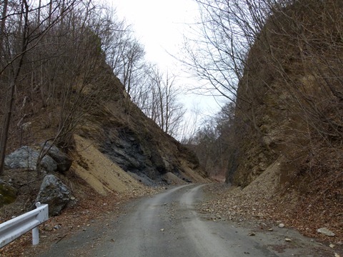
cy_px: 128
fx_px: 248
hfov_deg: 69.4
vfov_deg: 54.9
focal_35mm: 25
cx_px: 172
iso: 100
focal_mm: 4.5
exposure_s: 1/400
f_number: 4
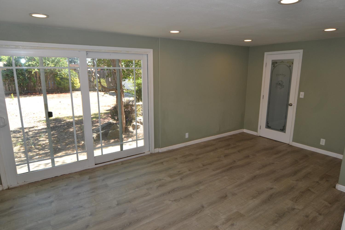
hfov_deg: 81.2
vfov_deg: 59.5
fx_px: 201
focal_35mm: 21
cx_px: 172
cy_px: 115
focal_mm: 14
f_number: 5.6
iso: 400
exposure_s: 1/125
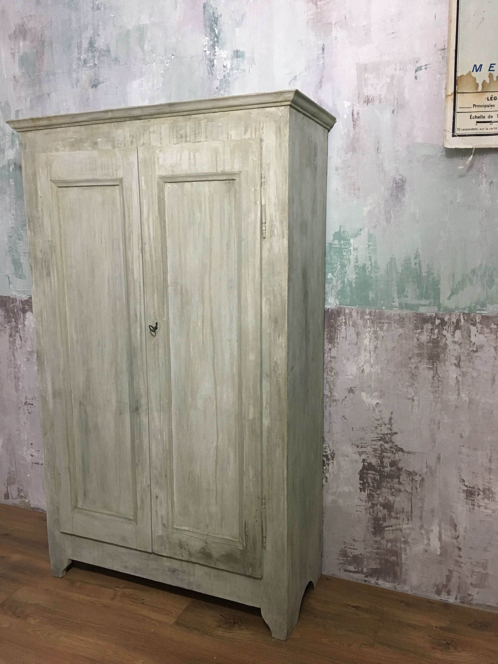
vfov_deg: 61.7
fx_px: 556
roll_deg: +0.5
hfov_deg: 48.2
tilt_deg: -10.1
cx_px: 249
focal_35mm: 29
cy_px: 332
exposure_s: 1/33
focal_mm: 4.15
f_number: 2.2
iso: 200
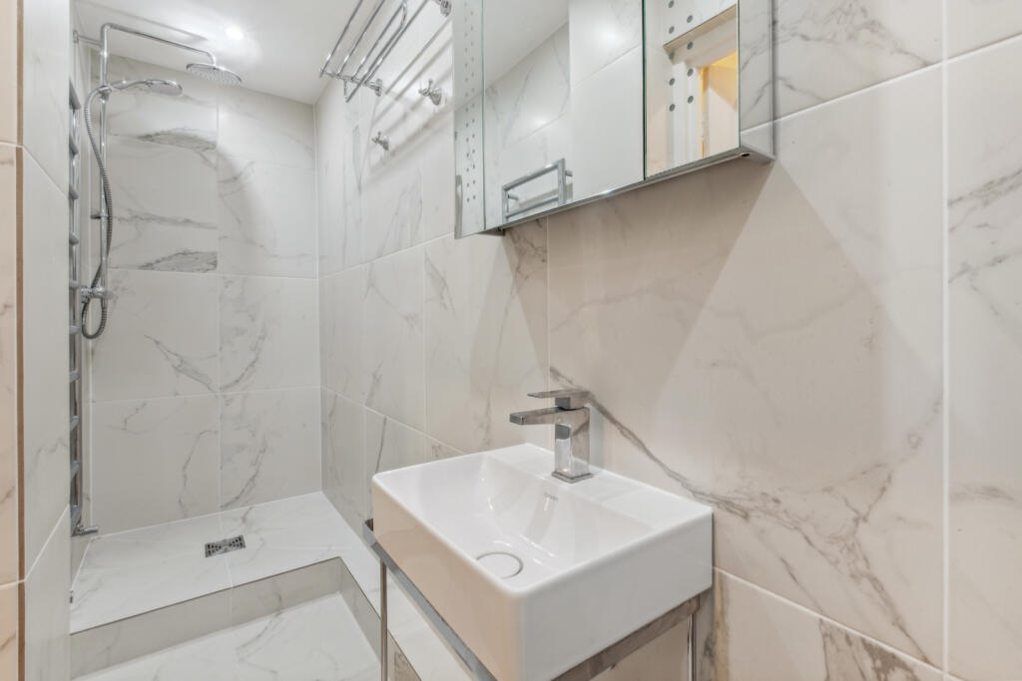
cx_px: 511
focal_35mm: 15
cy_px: 340
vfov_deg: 77.3
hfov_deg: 100.4
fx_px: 426
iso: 400
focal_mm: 10
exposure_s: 1/5
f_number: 11
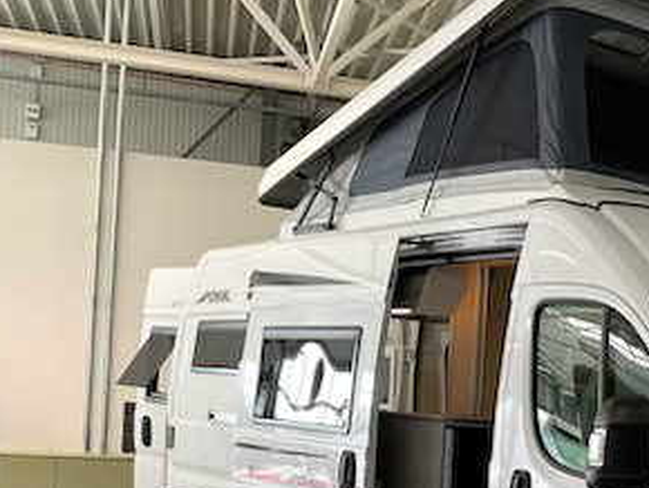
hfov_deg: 28.7
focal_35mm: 64
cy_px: 430
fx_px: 1201
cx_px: 620
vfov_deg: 22.5
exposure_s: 1/60
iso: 40
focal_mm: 3
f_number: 1.8
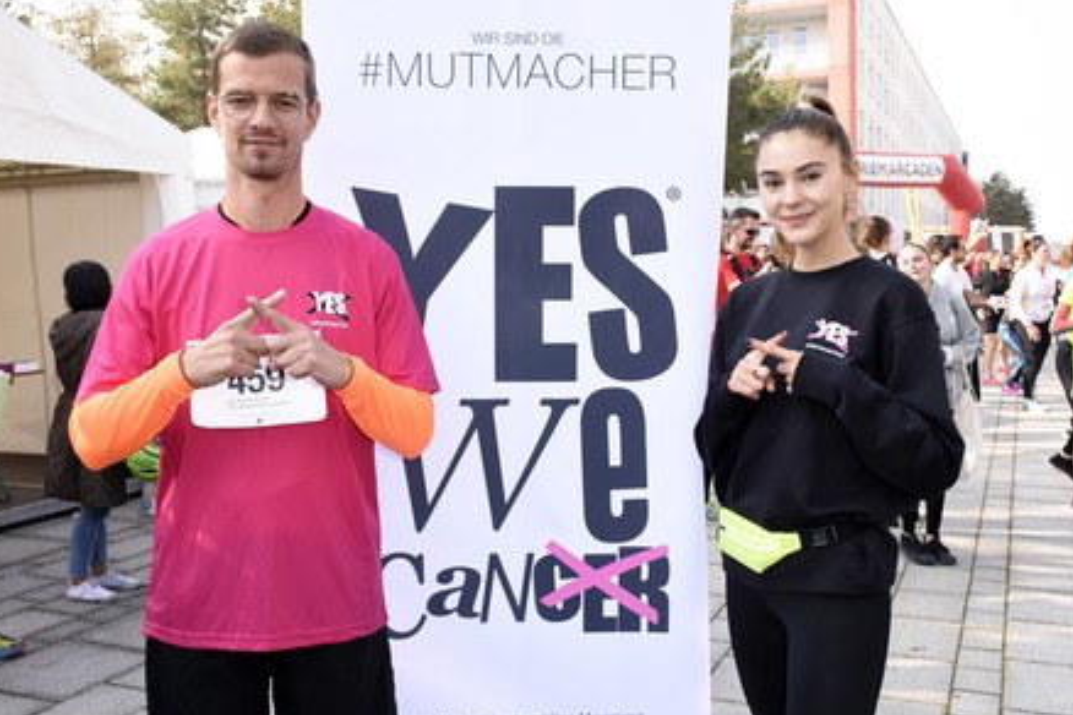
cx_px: 535
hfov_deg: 53.8
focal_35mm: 36
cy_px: 365
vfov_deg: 37.3
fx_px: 1058
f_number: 8
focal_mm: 23
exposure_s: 1/160
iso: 400
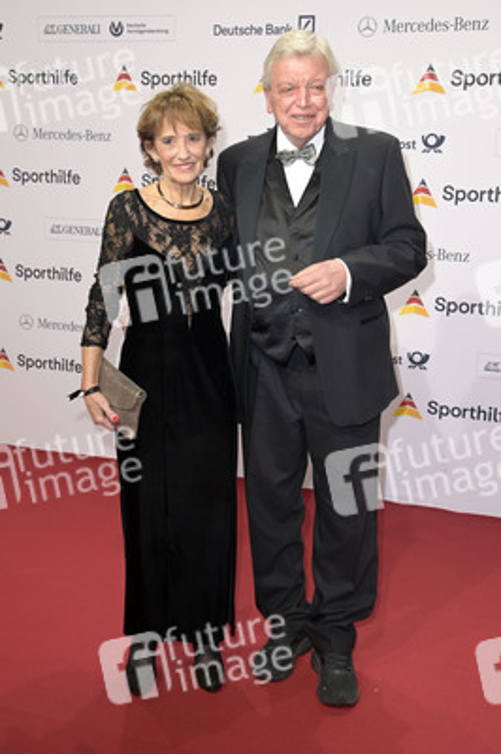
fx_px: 920
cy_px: 377
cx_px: 250
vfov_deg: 44.5
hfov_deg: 30.5
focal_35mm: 44
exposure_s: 1/200
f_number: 6.3
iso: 640
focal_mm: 44
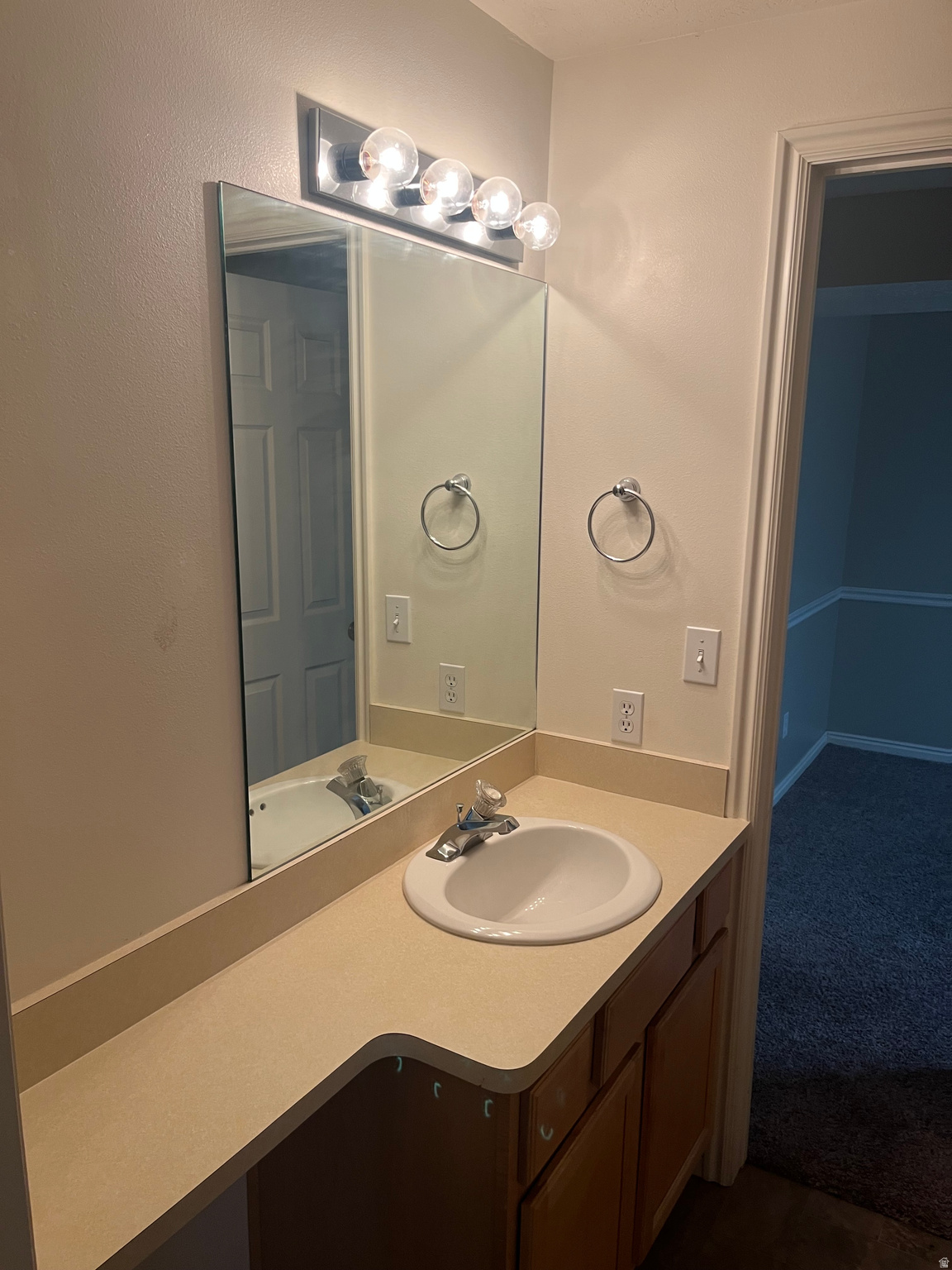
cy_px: 635
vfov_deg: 67.3
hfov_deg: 53.1
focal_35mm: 26
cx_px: 476
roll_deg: -2.2
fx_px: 953
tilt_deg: -13.6
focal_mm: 5.1
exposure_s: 1/60
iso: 100
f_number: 1.6
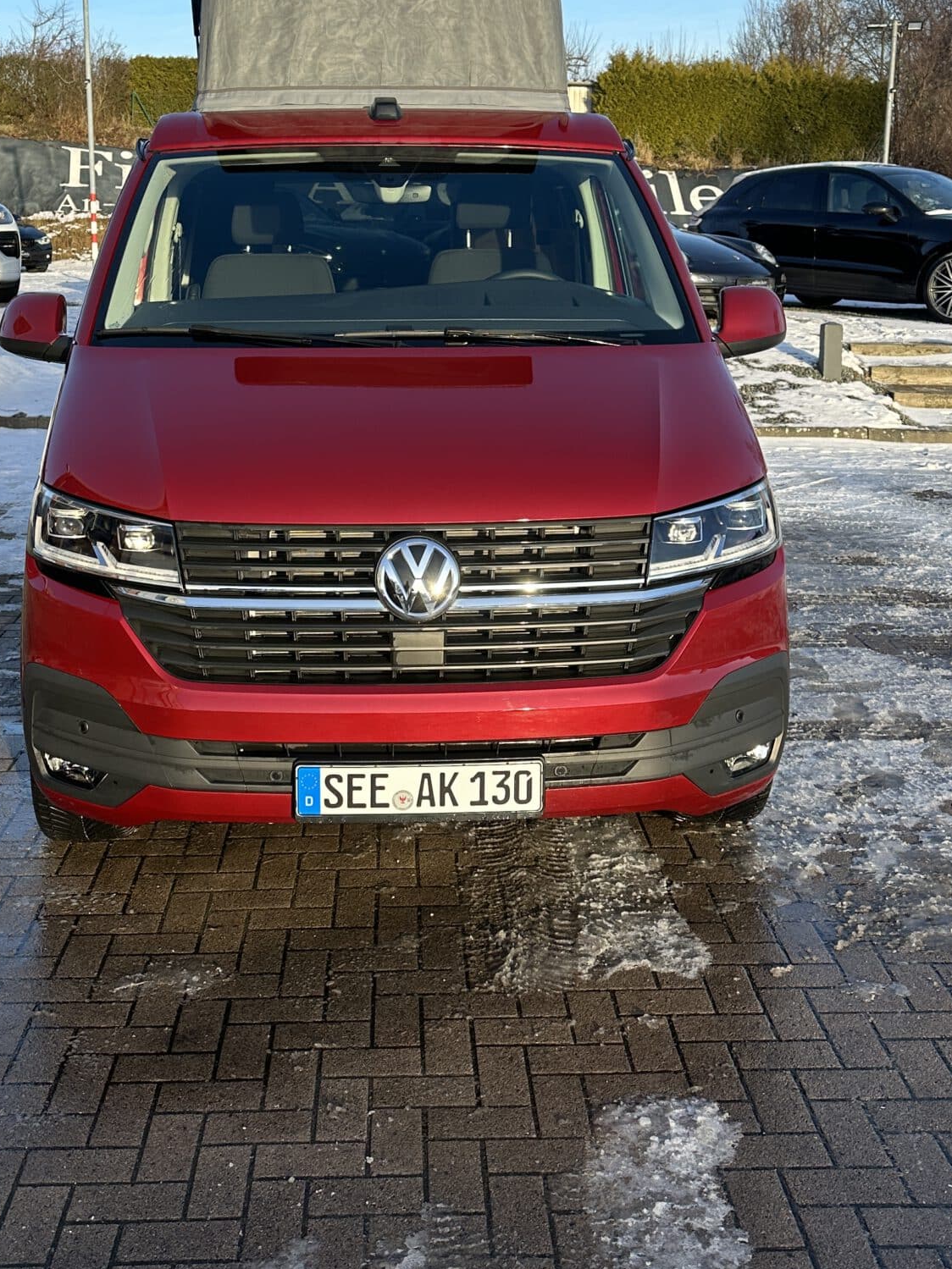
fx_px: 1504
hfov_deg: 35.0
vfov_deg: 45.0
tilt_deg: -6.1
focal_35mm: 41
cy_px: 405
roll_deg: -1.8
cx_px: 394
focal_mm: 6.86
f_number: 1.78
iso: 80
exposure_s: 1/1812
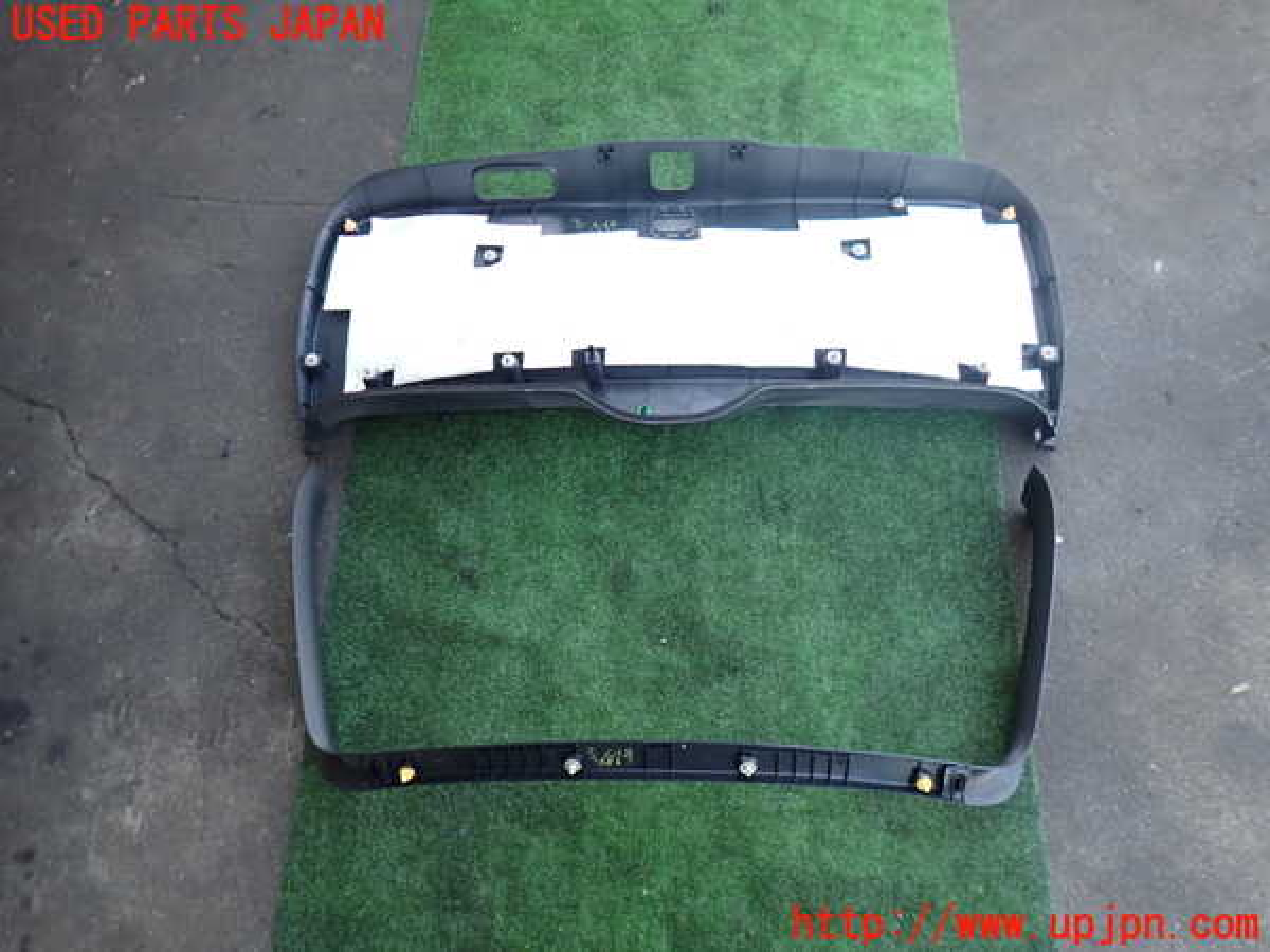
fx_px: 917
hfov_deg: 69.4
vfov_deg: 54.9
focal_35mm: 25
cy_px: 476
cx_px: 635
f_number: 2
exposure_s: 1/125
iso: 125
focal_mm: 4.5
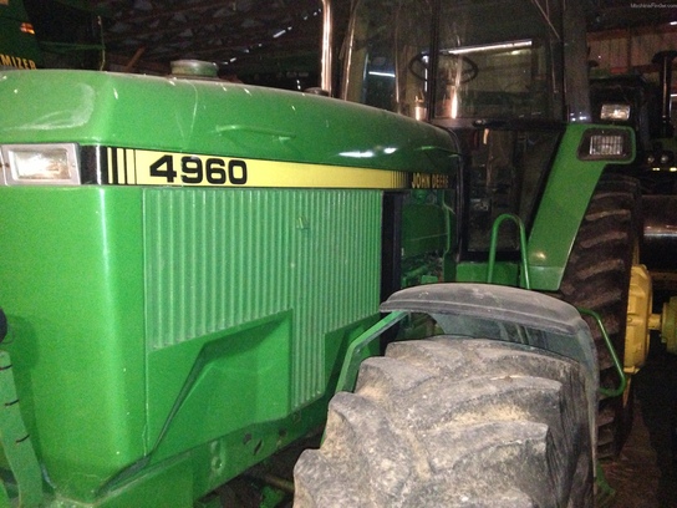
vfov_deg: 42.9
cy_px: 254
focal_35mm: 33
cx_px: 338
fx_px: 645
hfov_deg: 55.4
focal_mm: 4.13
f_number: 2.4
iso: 800
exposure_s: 1/16
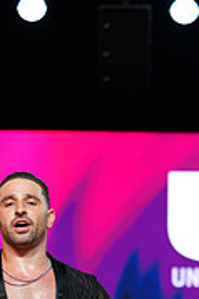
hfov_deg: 6.0
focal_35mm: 227
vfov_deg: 8.9
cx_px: 217
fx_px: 1886
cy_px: 386
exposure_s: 1/400
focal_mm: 70
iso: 640
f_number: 2.8
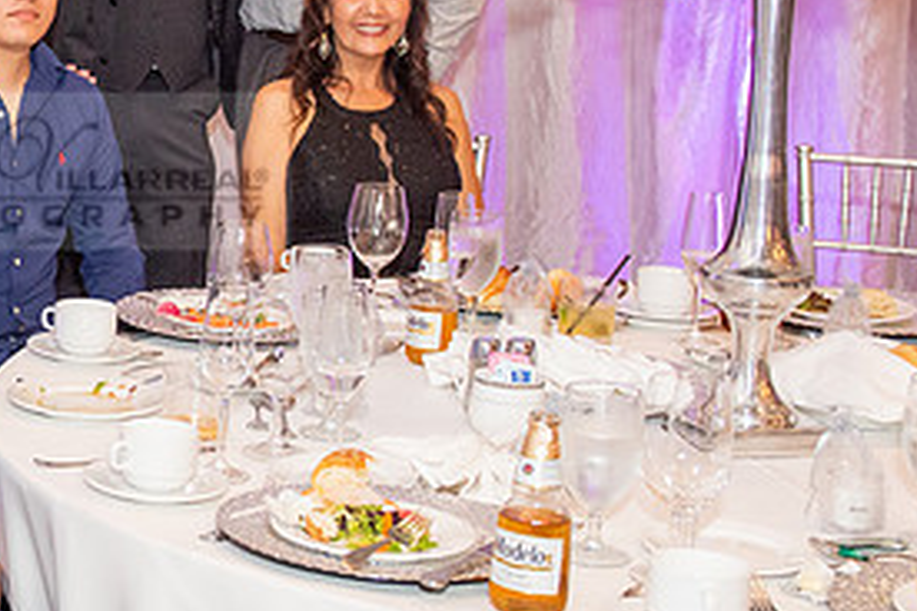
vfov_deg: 16.8
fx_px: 2063
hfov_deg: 23.3
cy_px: 241
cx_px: -135
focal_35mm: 81
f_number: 3.5
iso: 1600
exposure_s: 1/250
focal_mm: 27
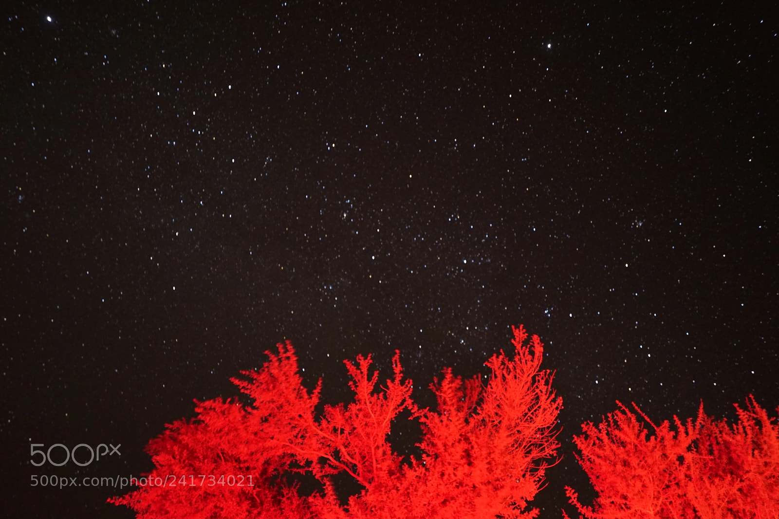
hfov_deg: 57.2
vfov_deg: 40.0
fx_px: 714
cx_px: 390
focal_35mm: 33
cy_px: 260
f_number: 4
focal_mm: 33
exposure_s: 30
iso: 2000
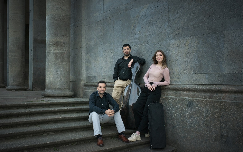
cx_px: 121
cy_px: 78
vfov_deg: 35.3
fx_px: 238
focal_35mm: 36
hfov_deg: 54.0
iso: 320
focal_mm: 35
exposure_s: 1/200
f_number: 5.6
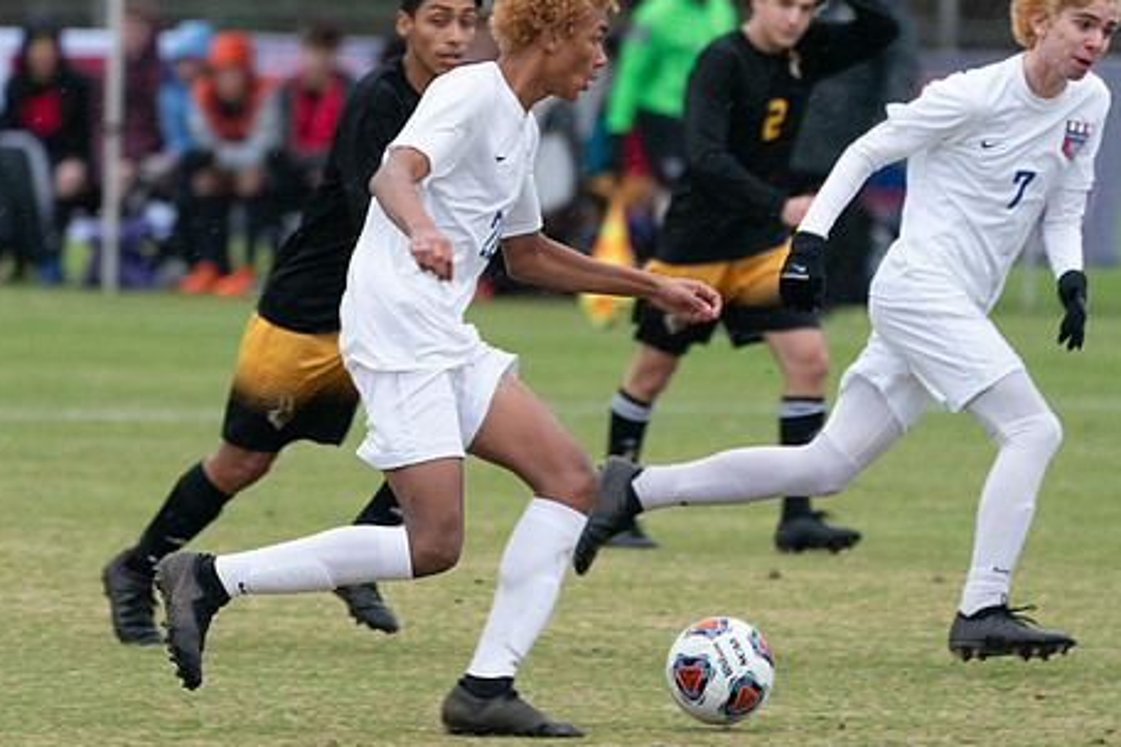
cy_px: 316
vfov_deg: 1.9
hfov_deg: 2.8
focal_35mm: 737
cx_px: 401
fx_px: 22948
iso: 2500
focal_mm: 400
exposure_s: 1/800
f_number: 5.6
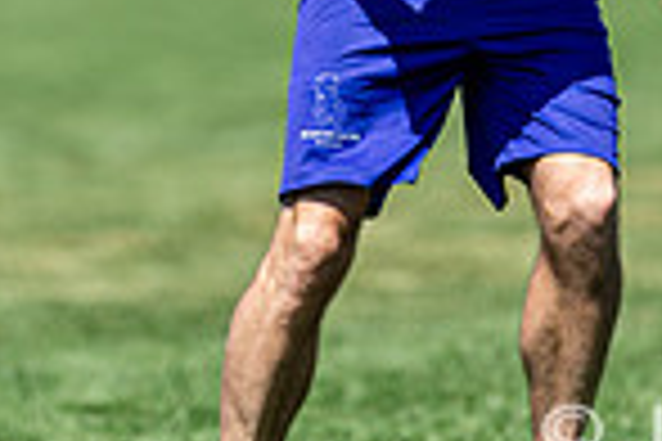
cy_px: -245
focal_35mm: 1581
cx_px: 243
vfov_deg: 0.9
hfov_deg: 1.3
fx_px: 29071
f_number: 2.8
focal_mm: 400
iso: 100
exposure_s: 1/2000
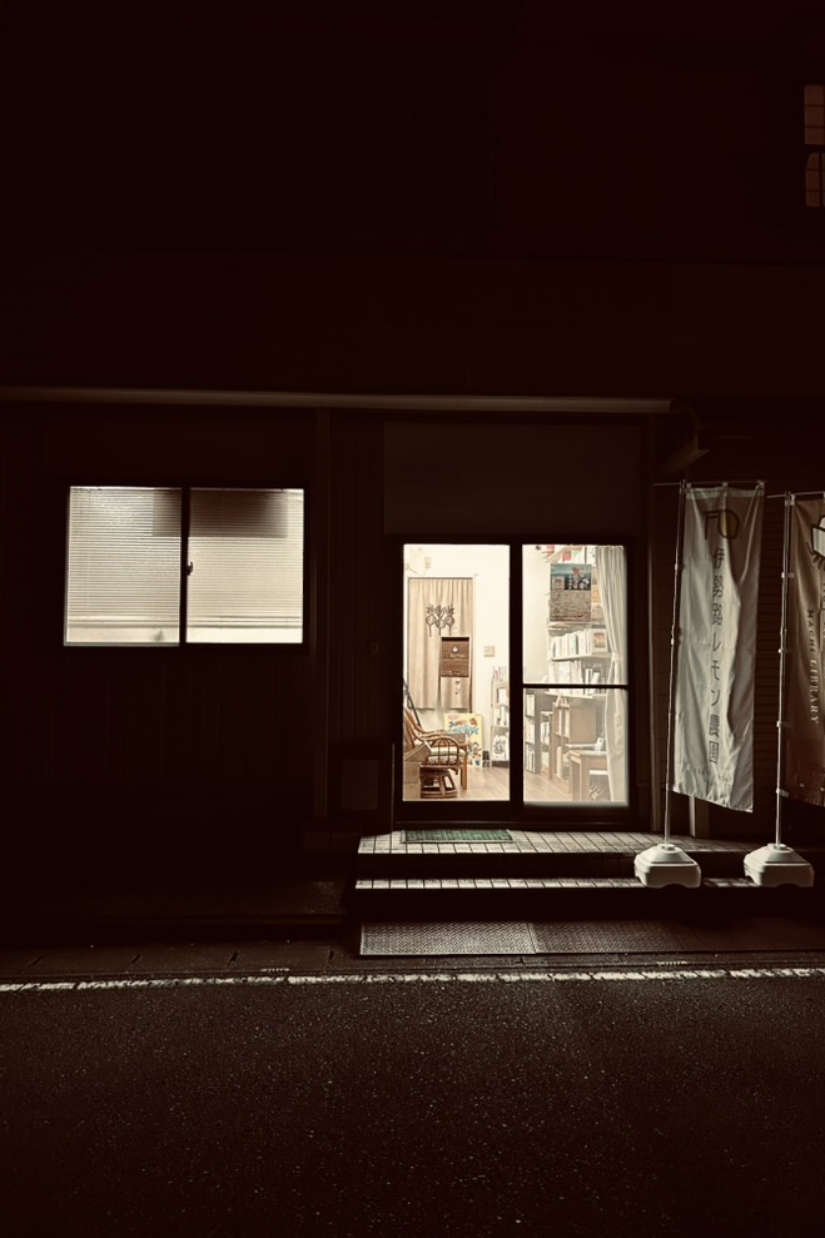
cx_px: 444
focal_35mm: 28
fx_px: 963
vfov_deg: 65.5
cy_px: 615
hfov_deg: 46.3
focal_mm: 5.7
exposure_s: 1/40
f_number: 1.5
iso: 500
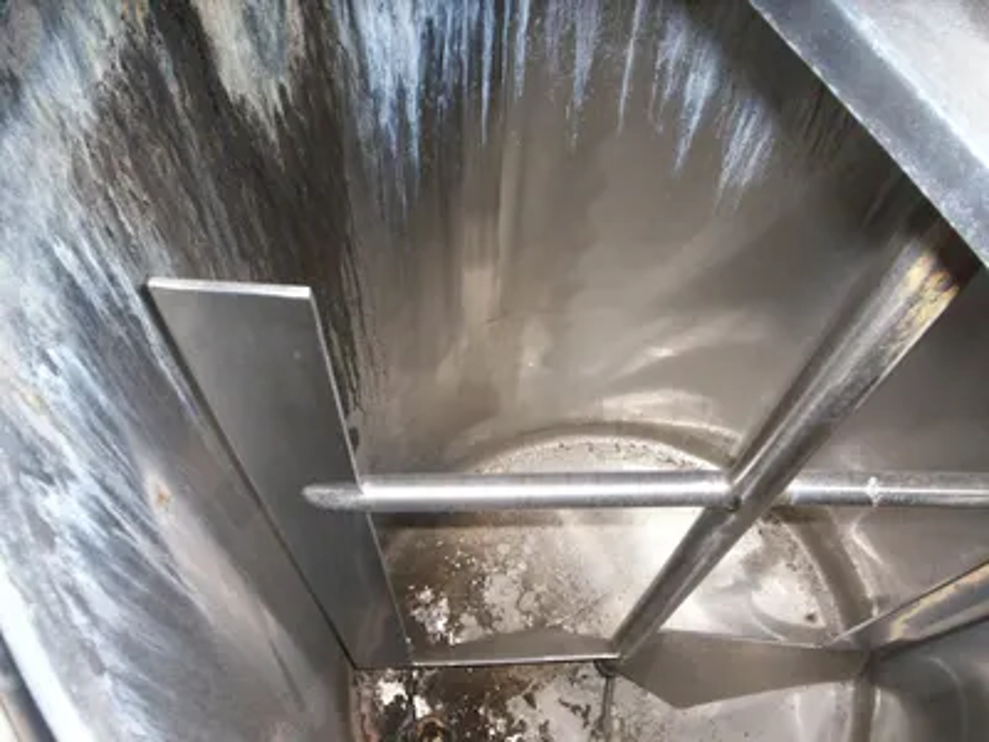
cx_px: 494
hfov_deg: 51.4
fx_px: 1029
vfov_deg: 39.7
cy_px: 371
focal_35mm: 36
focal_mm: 5.9
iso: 140
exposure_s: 1/64
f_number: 4.5
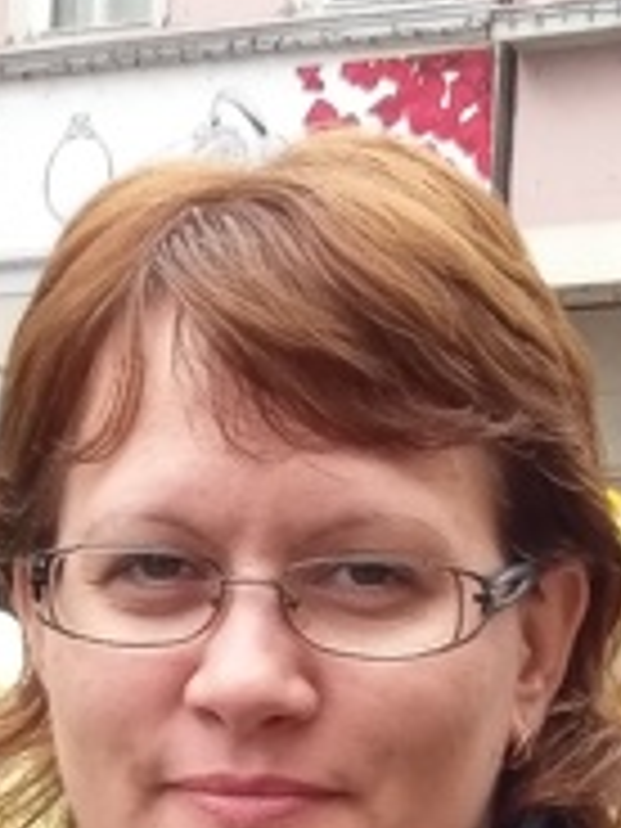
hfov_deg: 17.4
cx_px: 270
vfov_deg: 20.4
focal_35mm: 85
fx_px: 2033
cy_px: 1170
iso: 100
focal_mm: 4.58
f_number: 1.8
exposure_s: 1/515
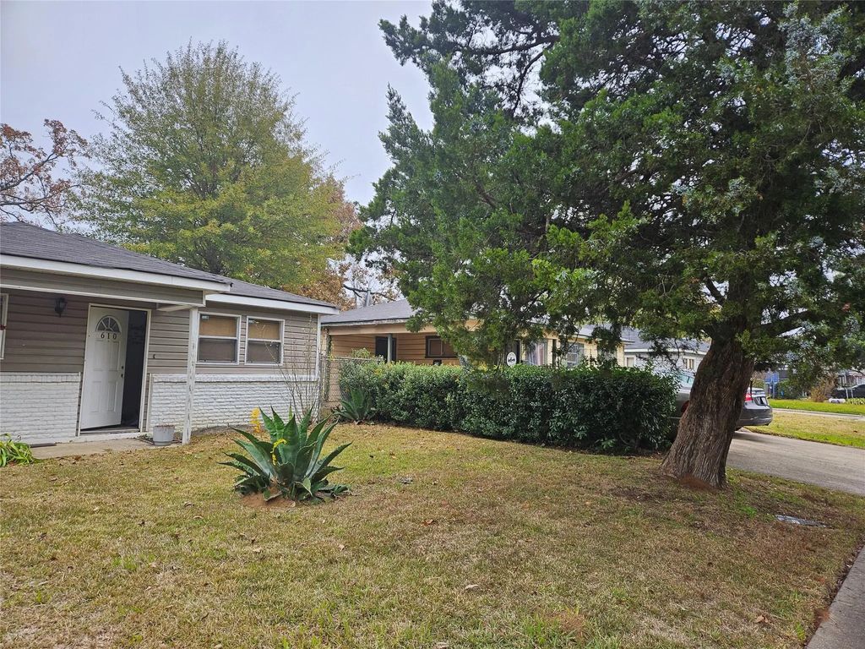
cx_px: 432
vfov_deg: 58.9
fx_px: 575
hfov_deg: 73.9
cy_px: 324
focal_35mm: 23
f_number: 1.8
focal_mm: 5.4
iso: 25
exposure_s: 1/321
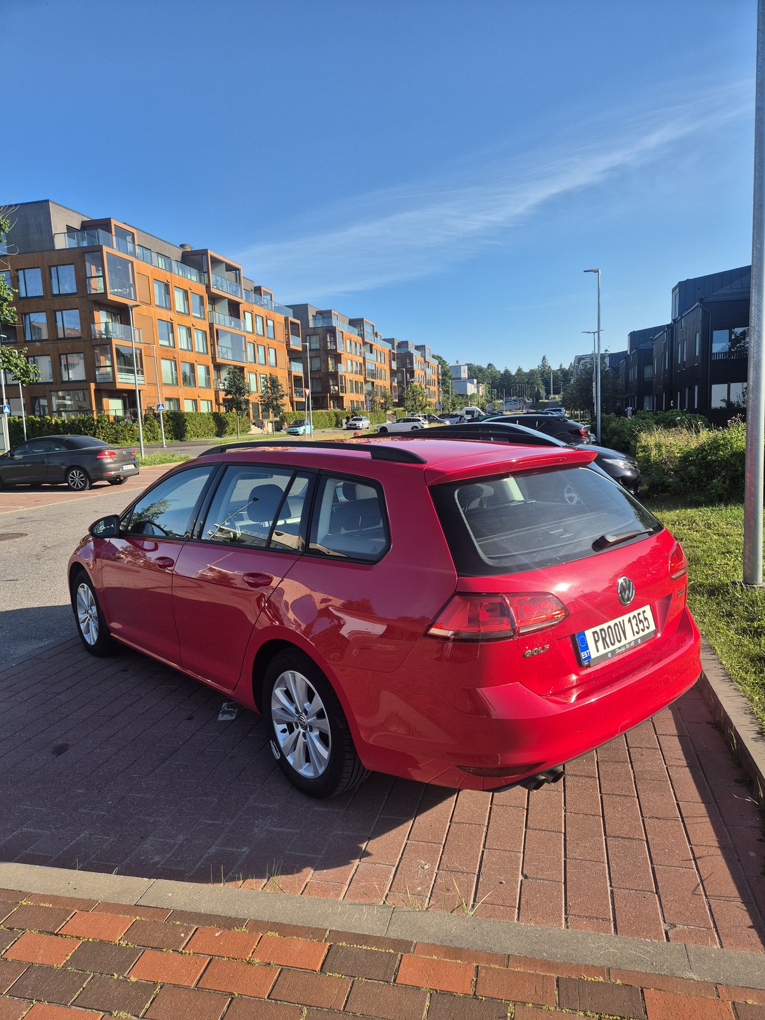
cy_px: 510
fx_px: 678
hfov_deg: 58.9
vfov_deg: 73.9
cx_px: 382
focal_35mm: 23
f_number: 1.8
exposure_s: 1/1004
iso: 25
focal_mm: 5.4
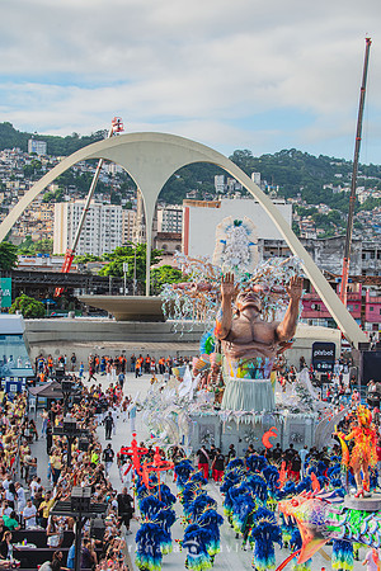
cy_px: 286
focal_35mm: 70
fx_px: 1111
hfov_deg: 19.5
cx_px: 190
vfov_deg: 28.8
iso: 200
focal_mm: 70
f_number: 5.6
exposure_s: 1/800
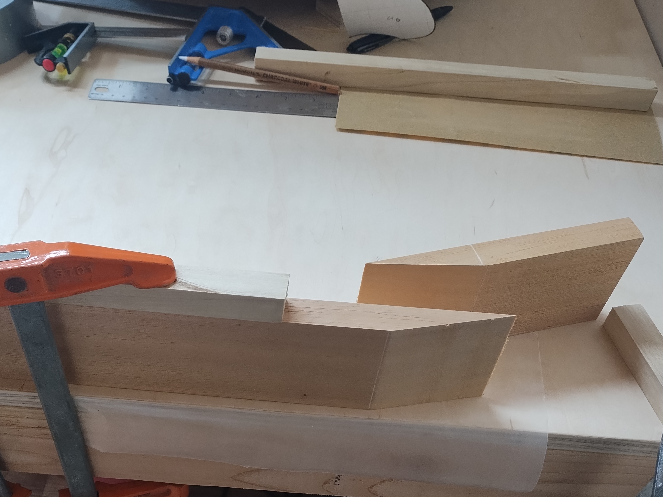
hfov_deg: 48.5
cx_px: 247
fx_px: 728
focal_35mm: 38
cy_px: 362
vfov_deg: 37.0
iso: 110
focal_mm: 4.71
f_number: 1.7
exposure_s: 1/60
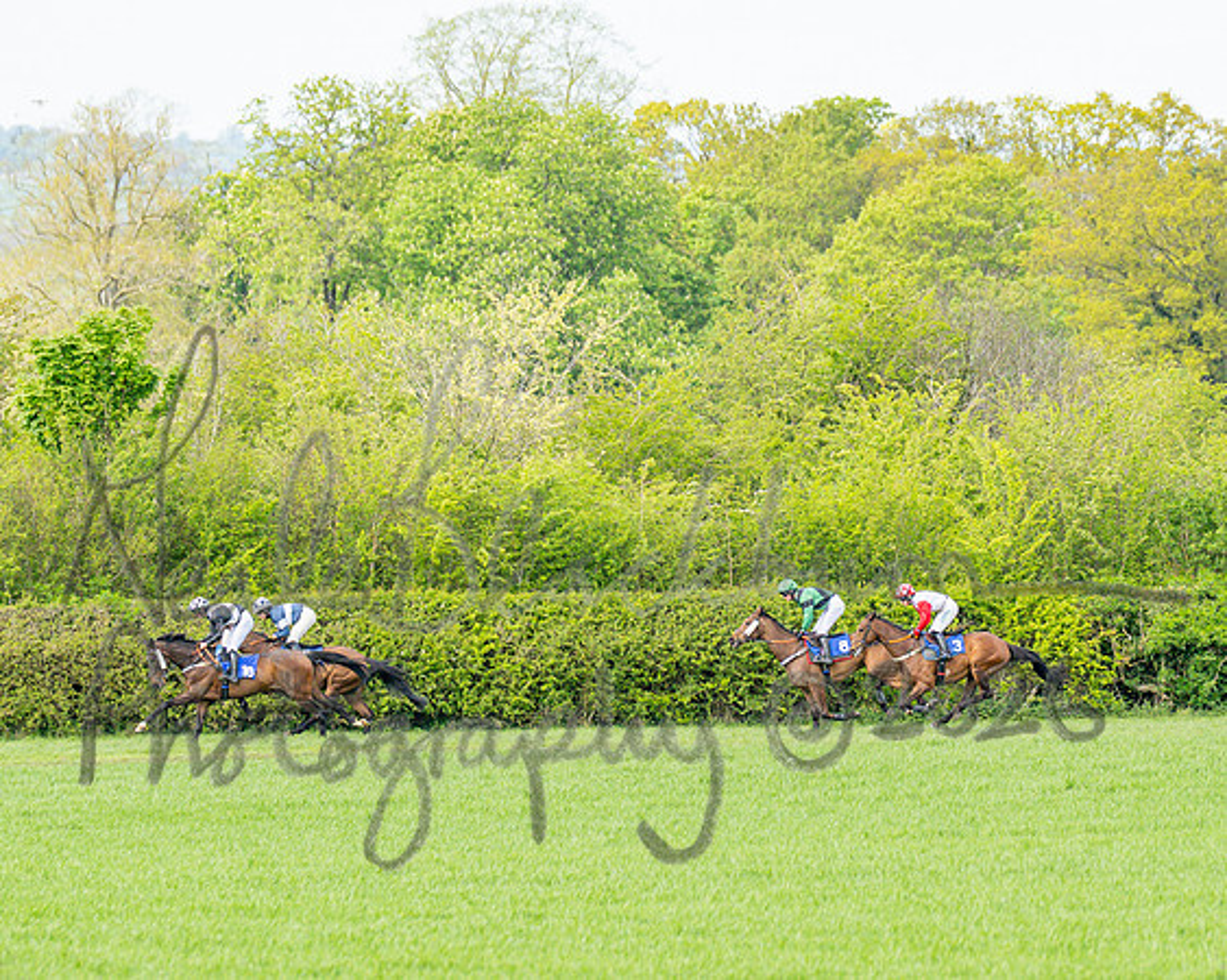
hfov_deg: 4.2
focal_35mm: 463
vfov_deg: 3.3
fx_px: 16807
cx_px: 927
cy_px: 596
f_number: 4
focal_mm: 200
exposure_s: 1/2000
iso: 400
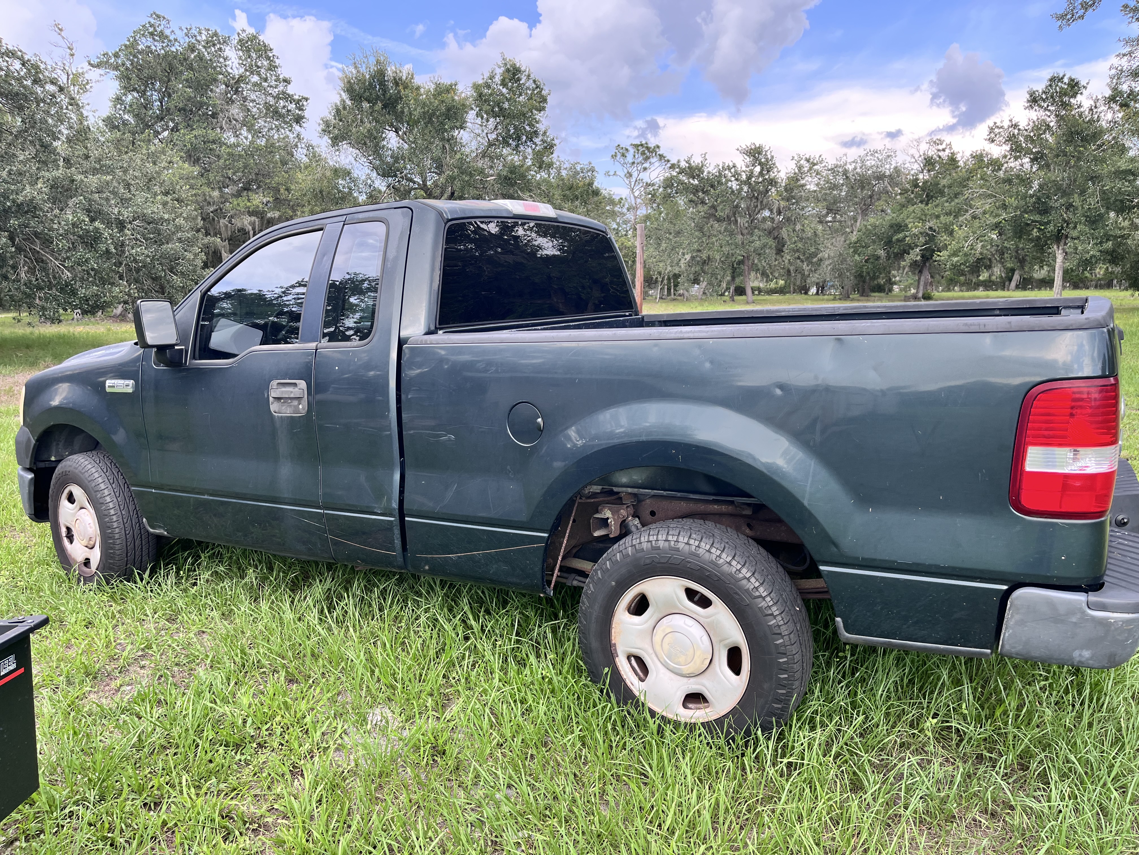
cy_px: 428
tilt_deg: -7.4
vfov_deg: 53.1
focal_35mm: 26
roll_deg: +2.8
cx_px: 570
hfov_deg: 67.3
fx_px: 856
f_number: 1.6
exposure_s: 1/361
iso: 50
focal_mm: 5.1
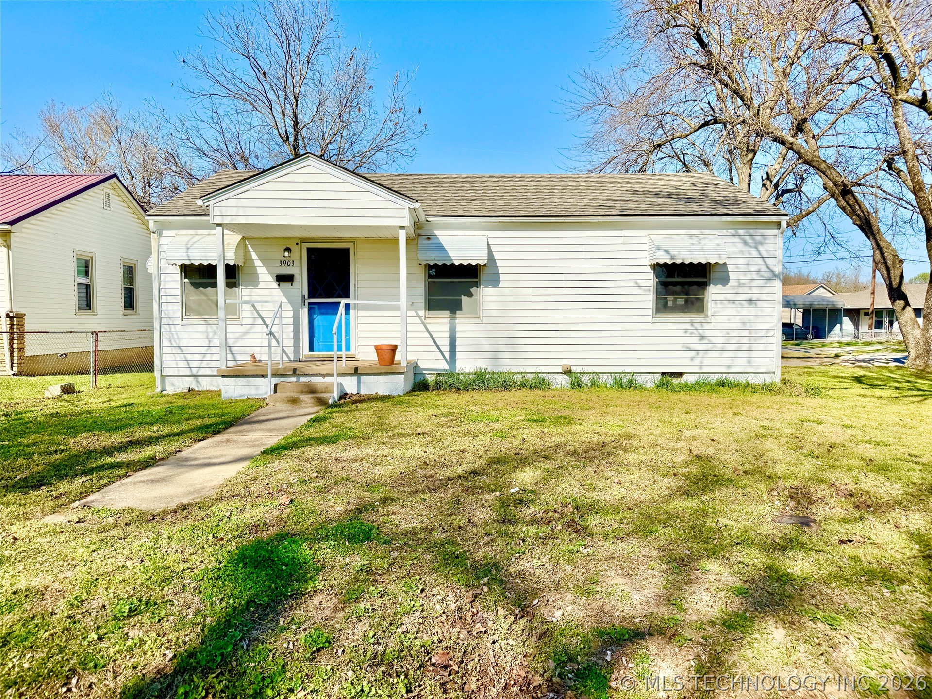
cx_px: 466
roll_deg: +0.2
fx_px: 646
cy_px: 350
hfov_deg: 71.6
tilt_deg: -3.0
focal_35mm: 24
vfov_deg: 56.8
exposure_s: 1/9091
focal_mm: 6.76
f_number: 1.78
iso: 80
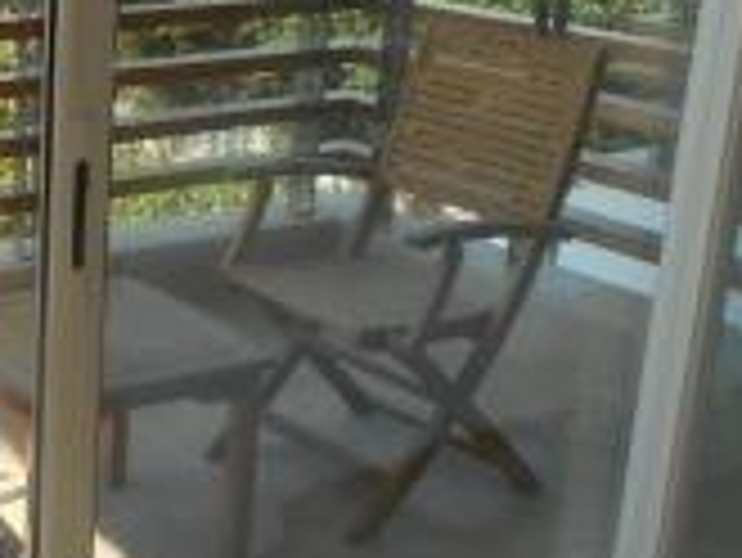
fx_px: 1459
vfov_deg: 21.6
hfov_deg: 26.3
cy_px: 230
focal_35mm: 68
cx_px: -76
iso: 80
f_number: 3.7
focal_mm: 4.5
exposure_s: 1/320
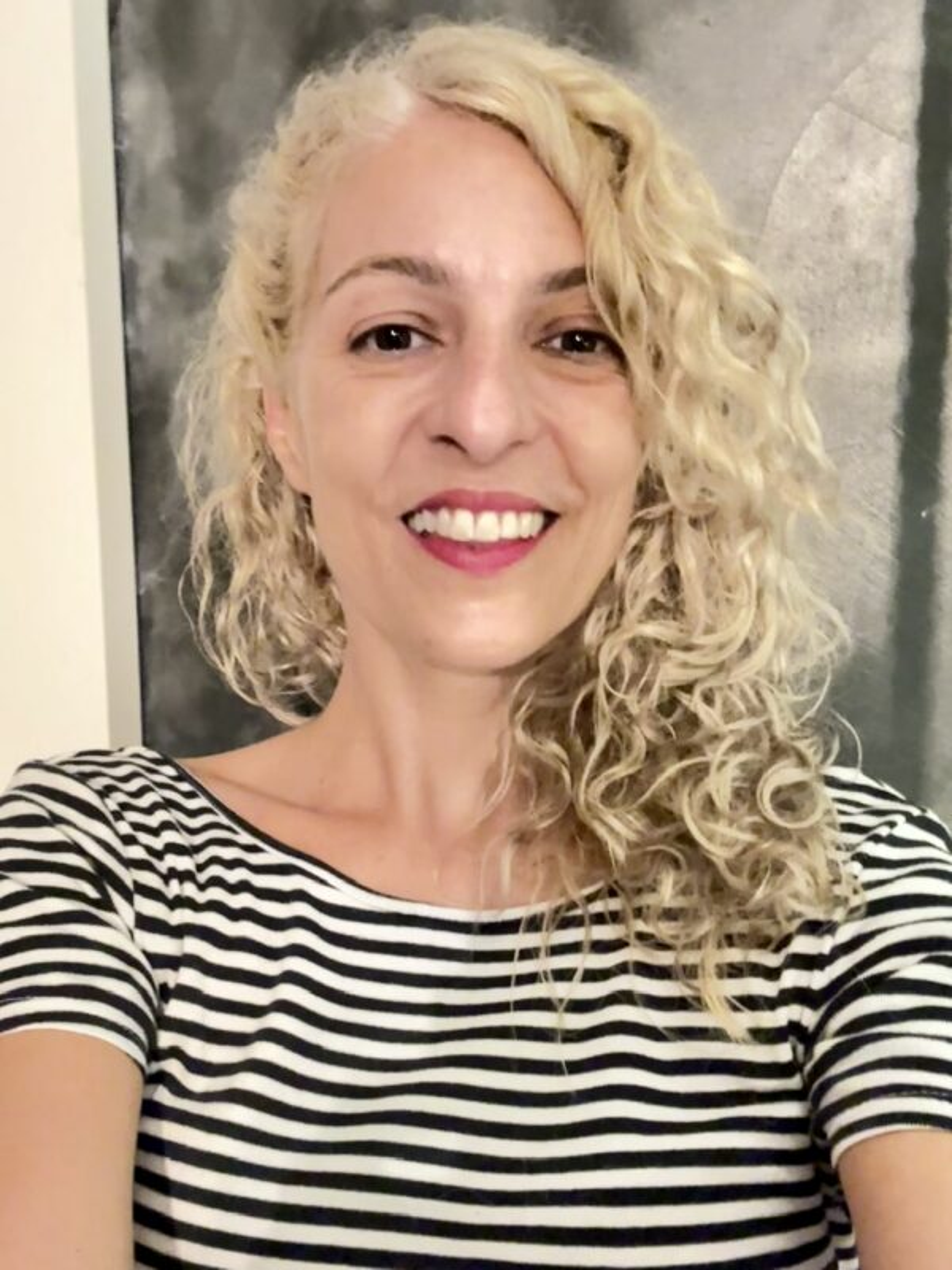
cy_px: 635
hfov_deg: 46.8
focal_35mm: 30
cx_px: 476
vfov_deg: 60.0
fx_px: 1100
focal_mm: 2.69
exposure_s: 1/17
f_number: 1.9
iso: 1250
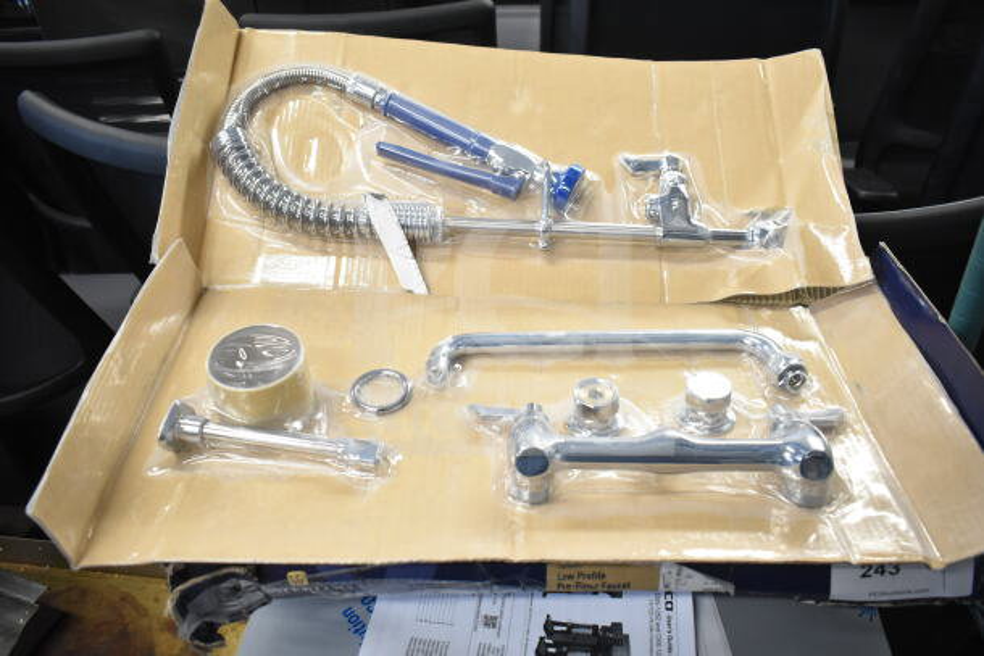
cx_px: 492
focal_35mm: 30
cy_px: 328
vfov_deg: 43.6
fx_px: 820
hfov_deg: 61.9
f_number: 4.5
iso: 1600
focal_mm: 20
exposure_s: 1/80
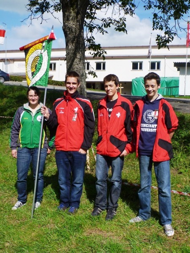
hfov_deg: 35.1
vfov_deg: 45.8
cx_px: 95
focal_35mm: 41
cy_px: 126
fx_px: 300
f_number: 4.2
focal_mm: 7.4
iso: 100
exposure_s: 1/640
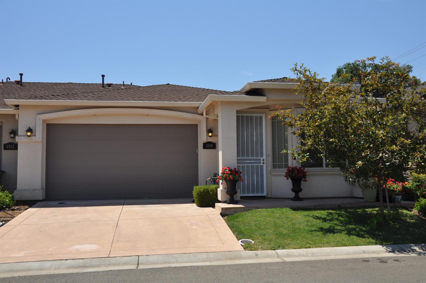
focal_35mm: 33
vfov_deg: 39.8
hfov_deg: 57.3
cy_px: 142
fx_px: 390
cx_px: 213
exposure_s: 1/200
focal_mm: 22
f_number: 6.3
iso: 200
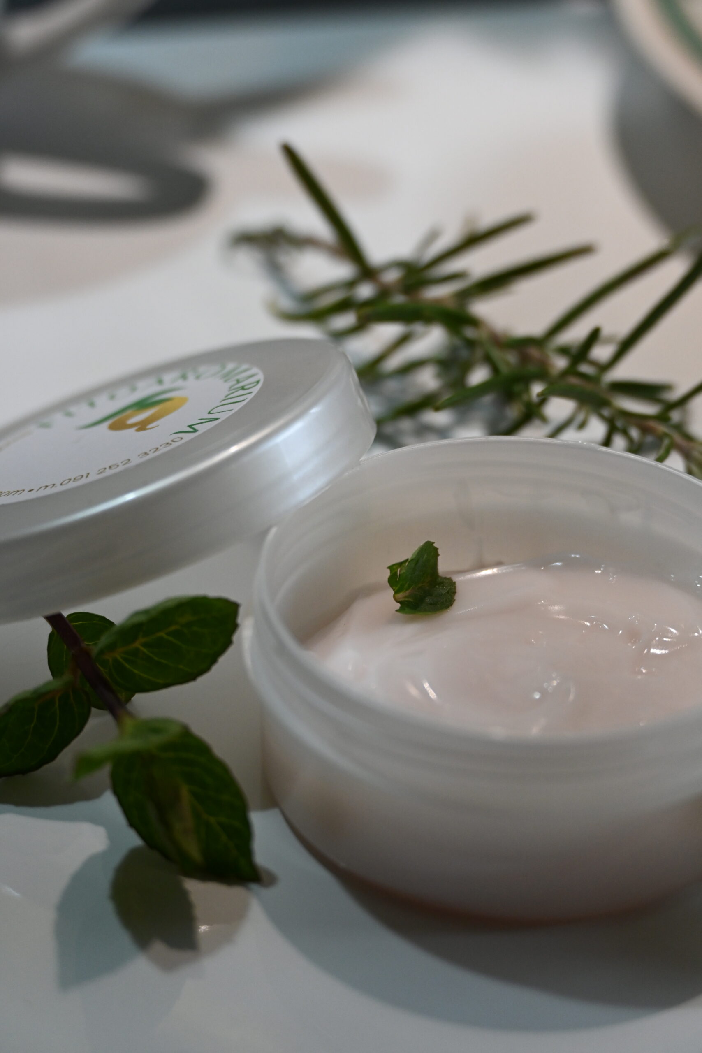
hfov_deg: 17.5
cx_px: 351
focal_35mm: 78
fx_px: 2281
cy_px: 526
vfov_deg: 26.0
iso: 1000
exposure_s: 1/125
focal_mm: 52
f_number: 4.8
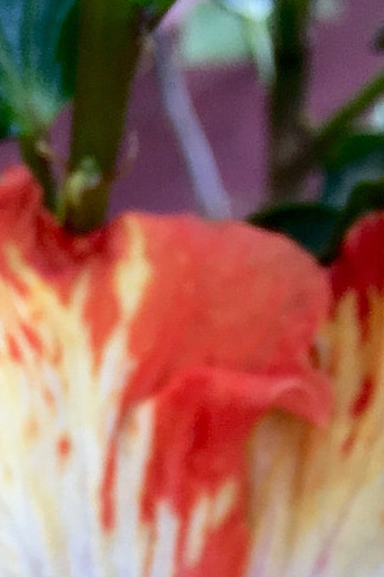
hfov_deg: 12.5
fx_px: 1745
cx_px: 121
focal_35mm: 109
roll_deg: +9.6
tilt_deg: -43.6
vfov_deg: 16.6
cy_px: 934
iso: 32
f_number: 2.2
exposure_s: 1/50
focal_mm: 4.15
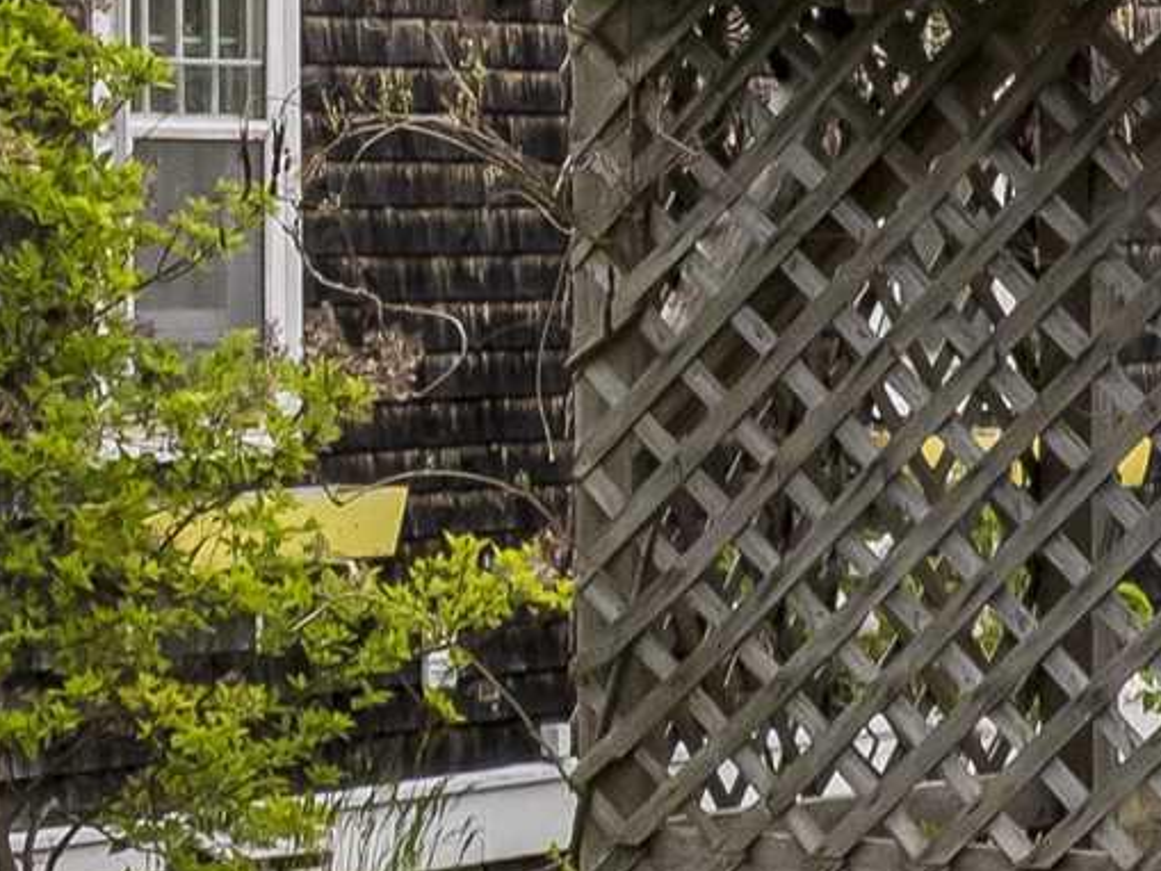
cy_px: 192
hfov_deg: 9.1
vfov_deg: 7.1
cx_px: -755
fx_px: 7011
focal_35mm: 209
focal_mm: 24
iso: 400
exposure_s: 1/2000
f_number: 5.6
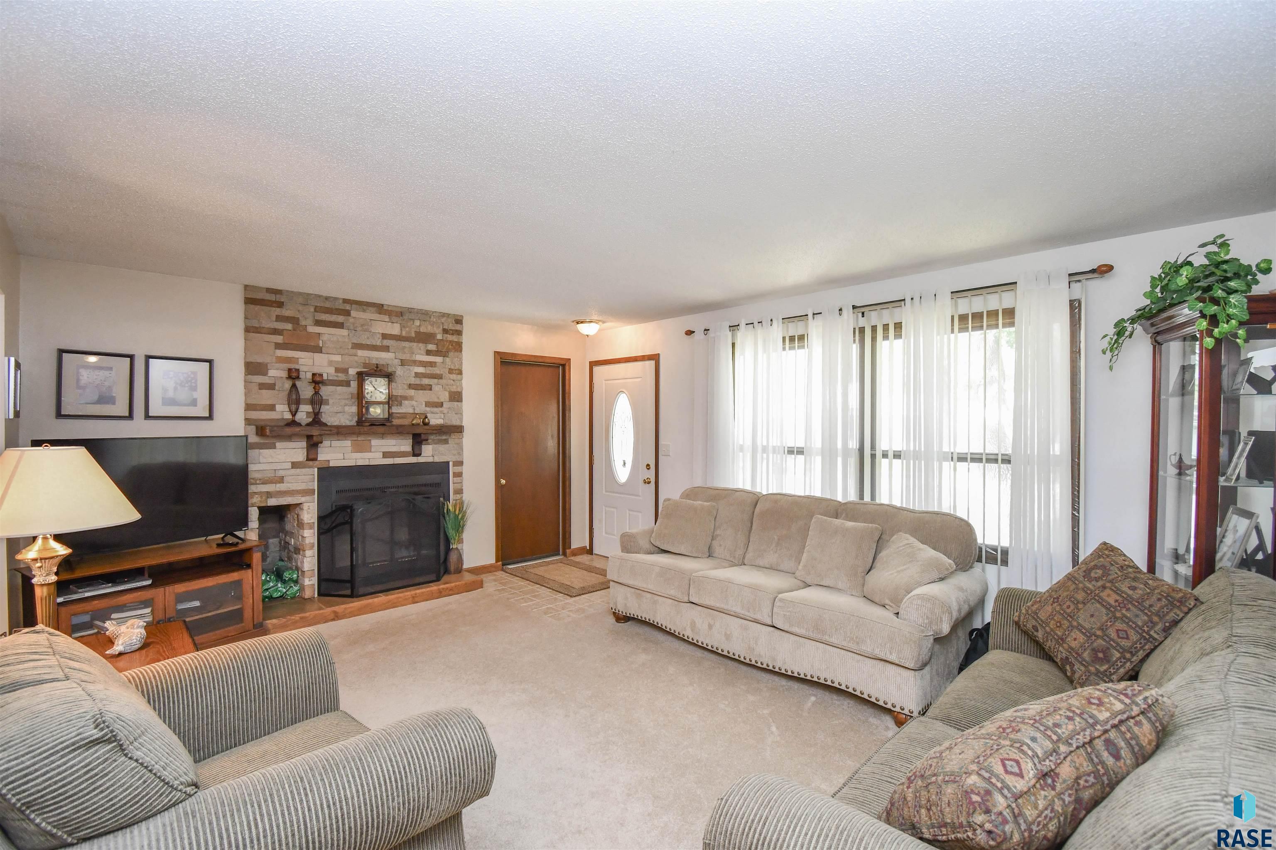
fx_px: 532
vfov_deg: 77.3
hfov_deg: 100.4
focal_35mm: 15
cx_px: 638
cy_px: 425
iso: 1250
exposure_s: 1/125
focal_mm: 10
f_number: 5.6
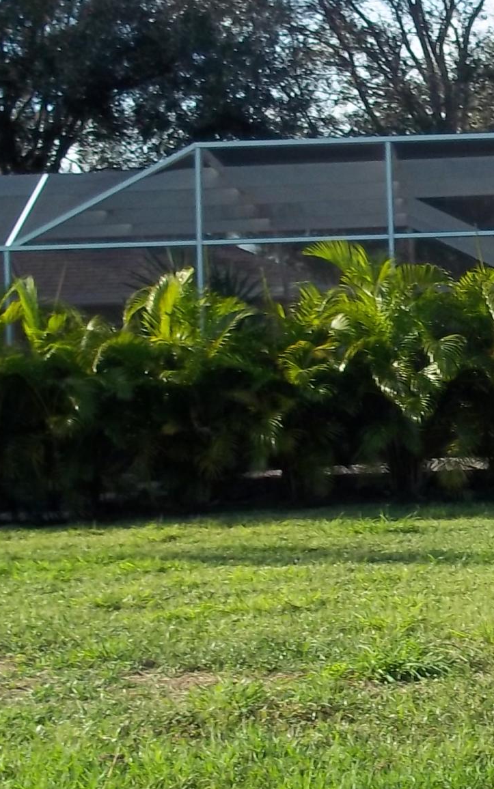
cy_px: 362
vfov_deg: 21.0
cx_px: 504
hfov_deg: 13.0
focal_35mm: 99
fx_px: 2131
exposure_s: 1/100
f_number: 8
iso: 80
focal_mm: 6.5
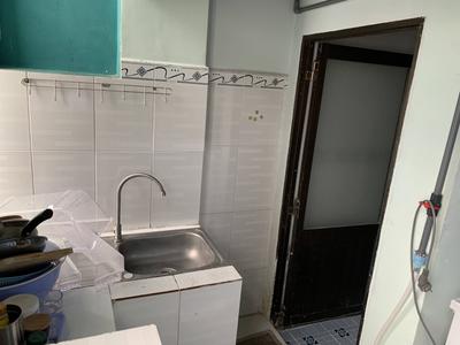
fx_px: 346
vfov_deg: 53.1
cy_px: 172
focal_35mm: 26
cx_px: 230
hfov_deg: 67.3
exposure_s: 1/60
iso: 160
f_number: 1.8
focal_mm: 4.25
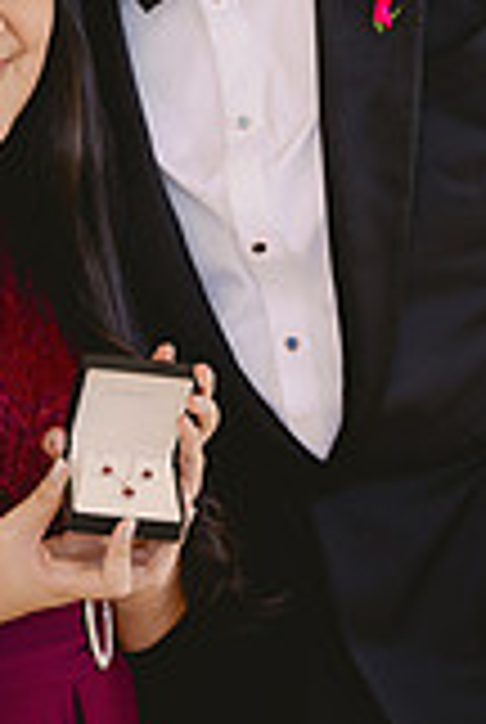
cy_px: 184
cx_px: 130
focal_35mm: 157
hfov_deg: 8.8
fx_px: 3165
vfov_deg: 13.0
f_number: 3.2
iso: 200
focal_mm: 56.3
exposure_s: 1/250
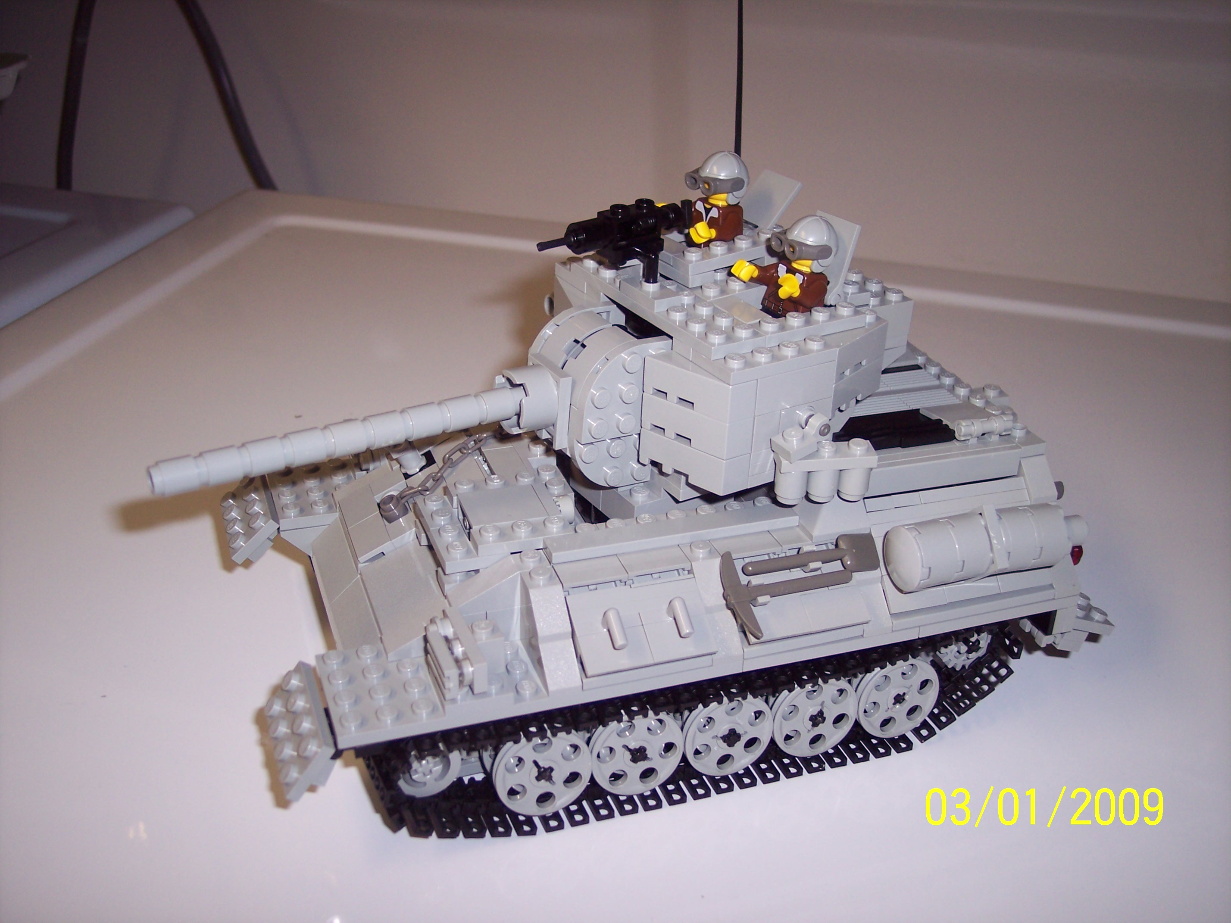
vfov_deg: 36.8
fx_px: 1387
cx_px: 616
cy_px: 462
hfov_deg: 47.9
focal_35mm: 39
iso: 100
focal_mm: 8
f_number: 2.8
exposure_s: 1/60
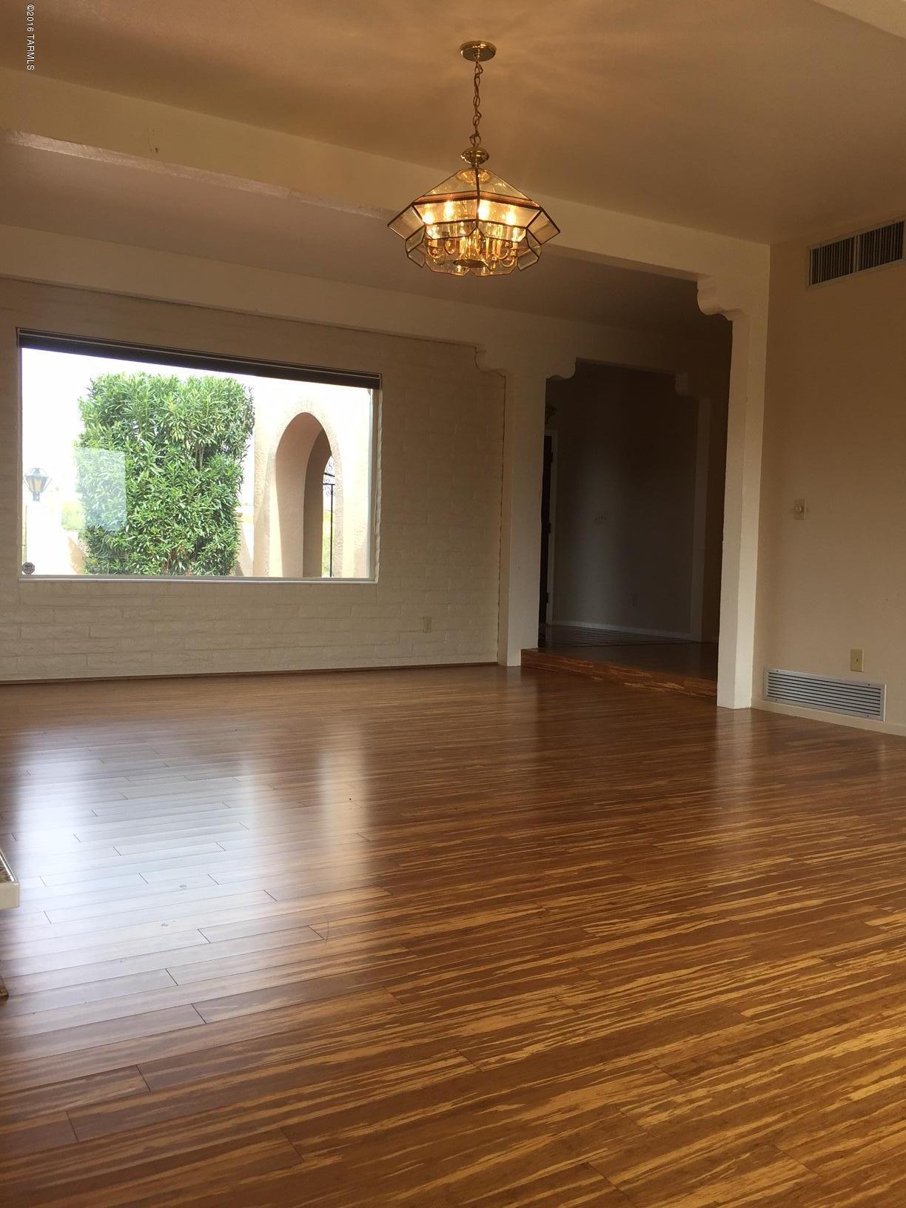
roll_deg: -0.9
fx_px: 1012
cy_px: 604
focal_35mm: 29
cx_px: 453
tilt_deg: -1.9
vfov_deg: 61.7
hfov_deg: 48.2
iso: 32
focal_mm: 4.15
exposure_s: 1/252
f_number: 2.2
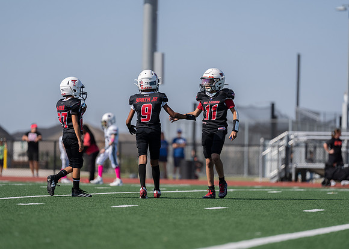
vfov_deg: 6.9
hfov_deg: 9.6
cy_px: 124
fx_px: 2077
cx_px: 174
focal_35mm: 210
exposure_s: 1/2500
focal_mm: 200
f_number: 2.8
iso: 100
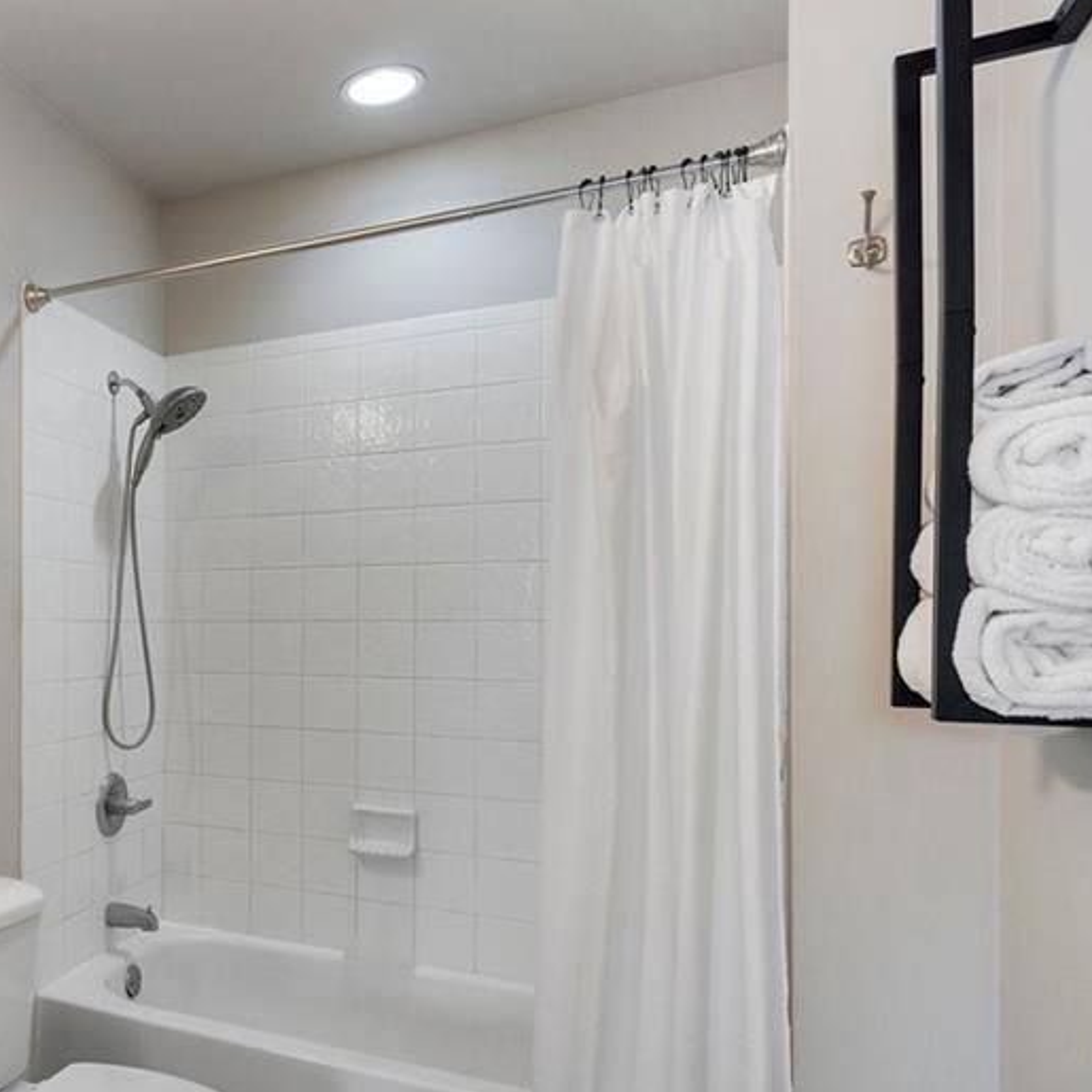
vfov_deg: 59.1
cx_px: 59
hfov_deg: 50.5
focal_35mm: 27
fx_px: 964
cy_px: 565
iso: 640
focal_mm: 16
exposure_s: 1/40
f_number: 8
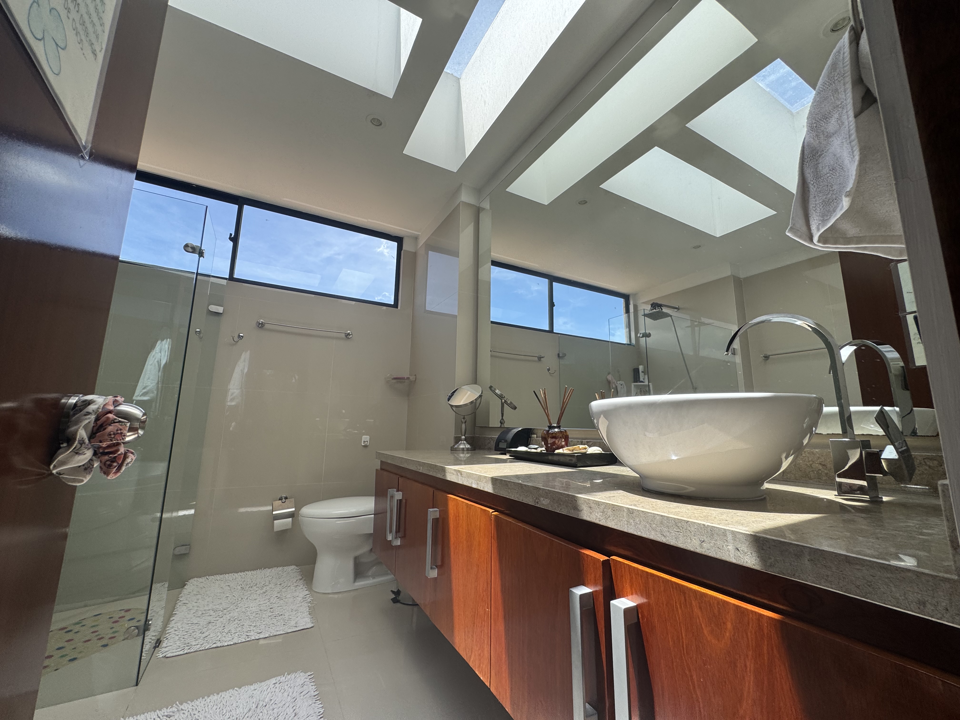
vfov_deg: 85.7
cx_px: 480
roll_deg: -0.8
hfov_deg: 102.1
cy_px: 360
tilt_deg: +8.8
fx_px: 388
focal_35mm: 14
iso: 40
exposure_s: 1/796
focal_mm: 2.22
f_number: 2.2
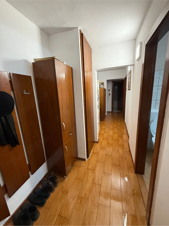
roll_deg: +3.3
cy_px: 113
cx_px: 84
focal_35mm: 14
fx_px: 91
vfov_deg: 102.1
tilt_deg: -12.3
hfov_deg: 85.7
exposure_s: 1/50
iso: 400
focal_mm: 2.22
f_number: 2.2
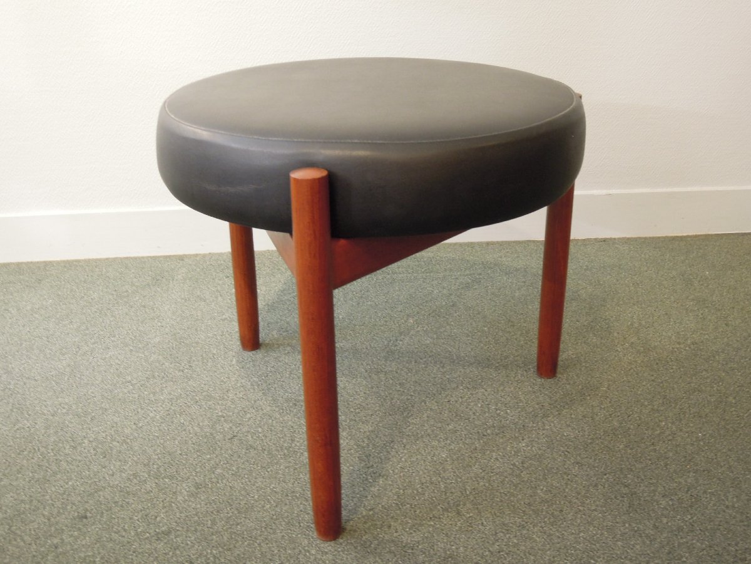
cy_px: 282
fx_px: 868
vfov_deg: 36.0
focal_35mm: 40
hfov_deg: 46.8
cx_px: 376
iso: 400
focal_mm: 7.2
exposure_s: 1/25
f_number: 3.3
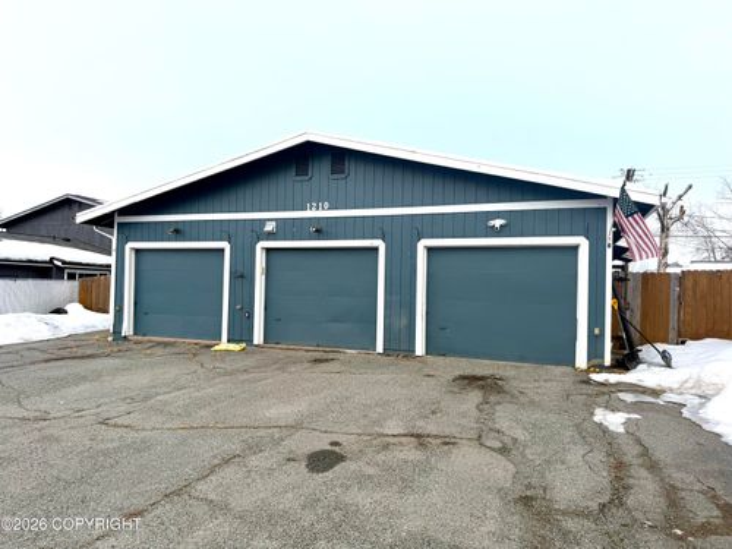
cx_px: 366
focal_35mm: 24
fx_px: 508
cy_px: 274
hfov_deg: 71.6
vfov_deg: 56.8
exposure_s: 1/219
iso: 64
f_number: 1.78
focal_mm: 6.76
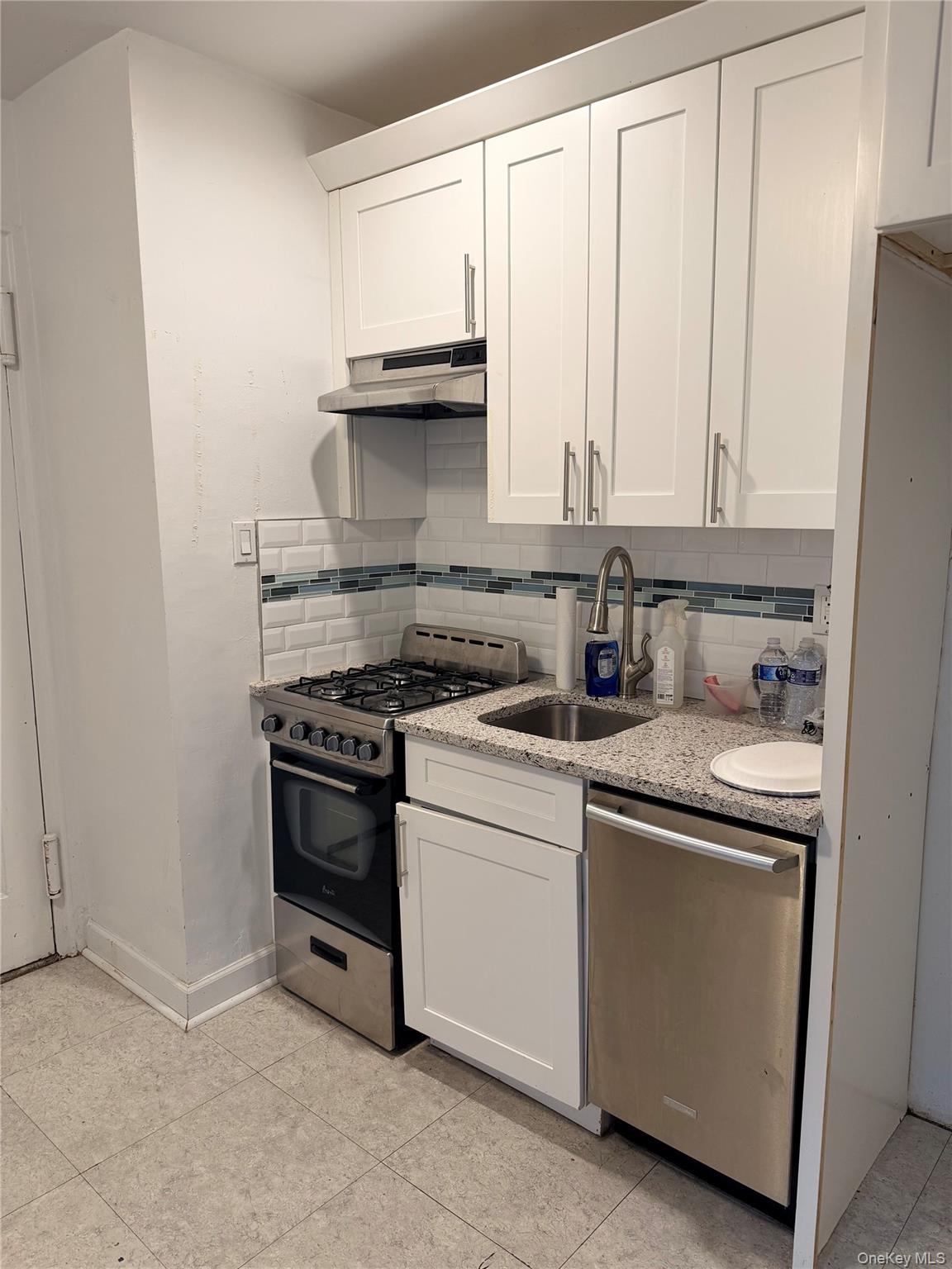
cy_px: 634
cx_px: 476
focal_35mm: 24
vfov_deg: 71.6
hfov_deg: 56.8
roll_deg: +0.4
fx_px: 880
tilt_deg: -10.3
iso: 100
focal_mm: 6.76
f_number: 1.78
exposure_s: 1/60
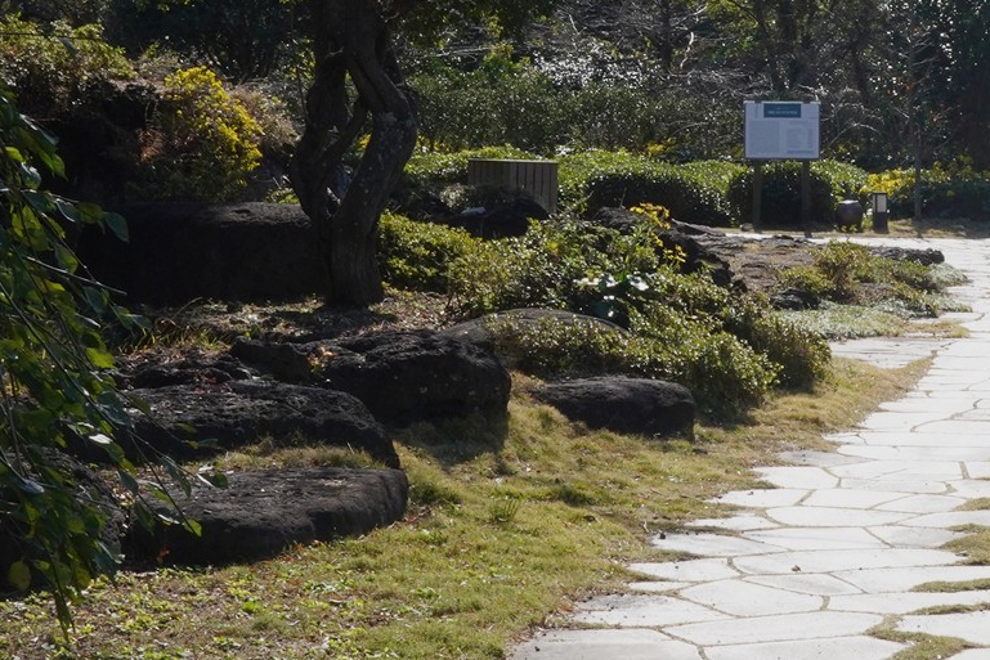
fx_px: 2503
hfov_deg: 21.3
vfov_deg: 15.0
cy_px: 144
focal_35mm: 91
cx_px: 1075
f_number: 22
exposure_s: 1/100
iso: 400
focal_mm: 35
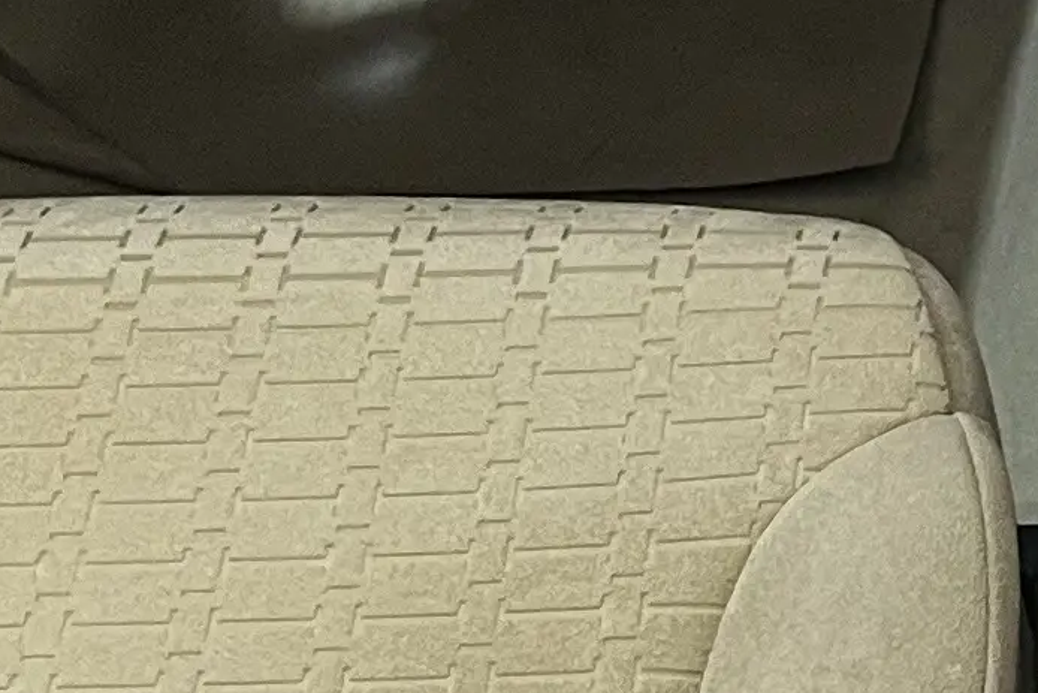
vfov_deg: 8.2
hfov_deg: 12.3
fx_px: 4527
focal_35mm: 157
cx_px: 1671
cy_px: -853
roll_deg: -0.1
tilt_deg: -35.2
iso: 125
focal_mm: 5.1
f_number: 1.6
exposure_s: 1/64
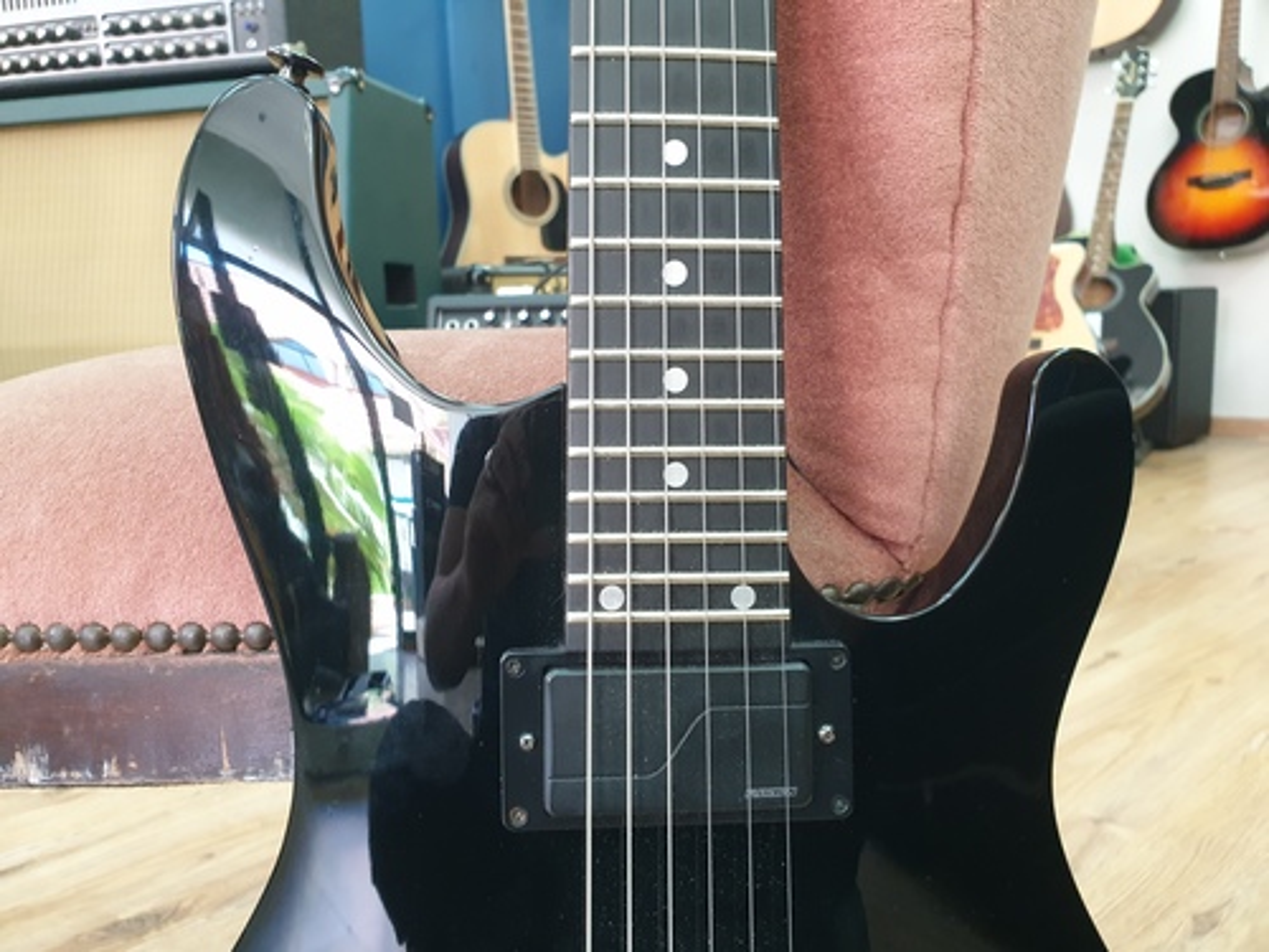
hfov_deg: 67.3
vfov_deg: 53.1
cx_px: 634
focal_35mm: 26
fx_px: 953
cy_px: 476
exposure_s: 1/50
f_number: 2.4
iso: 400
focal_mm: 4.3
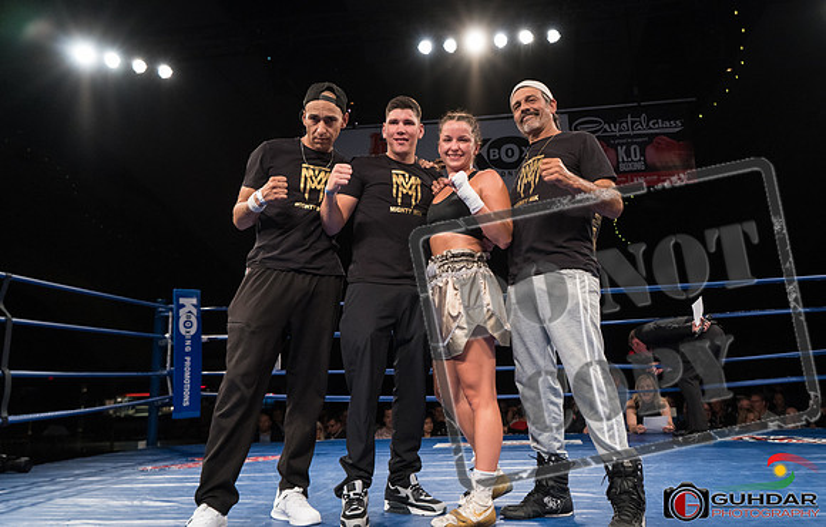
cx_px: 451
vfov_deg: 44.0
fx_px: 651
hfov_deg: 64.7
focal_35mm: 29
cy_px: 227
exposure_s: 1/1000
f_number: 4
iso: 3200
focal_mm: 26
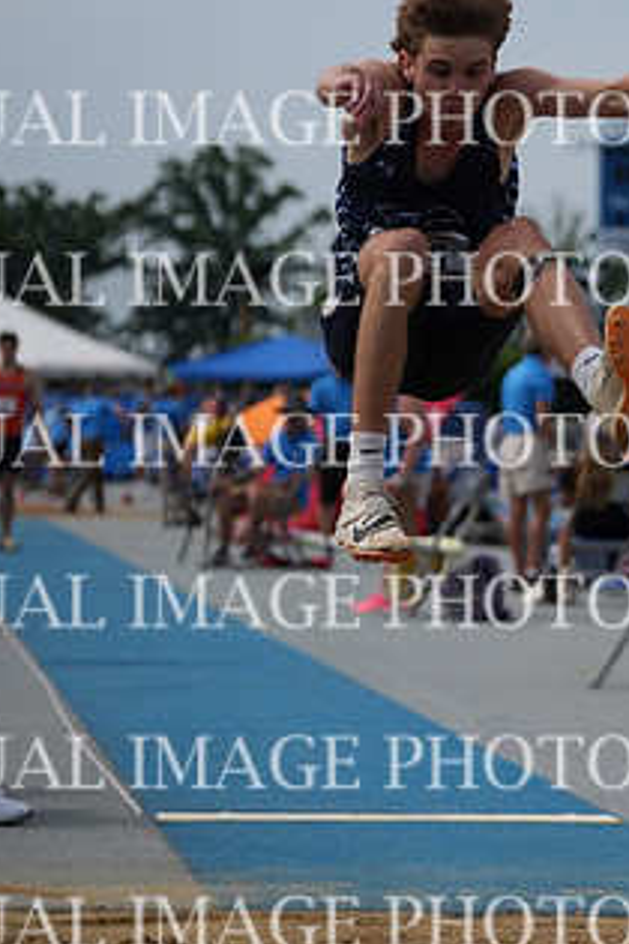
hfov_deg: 6.6
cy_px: 360
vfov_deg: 9.9
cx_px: 364
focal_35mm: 208
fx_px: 5451
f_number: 4
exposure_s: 1/8000
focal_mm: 113
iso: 400
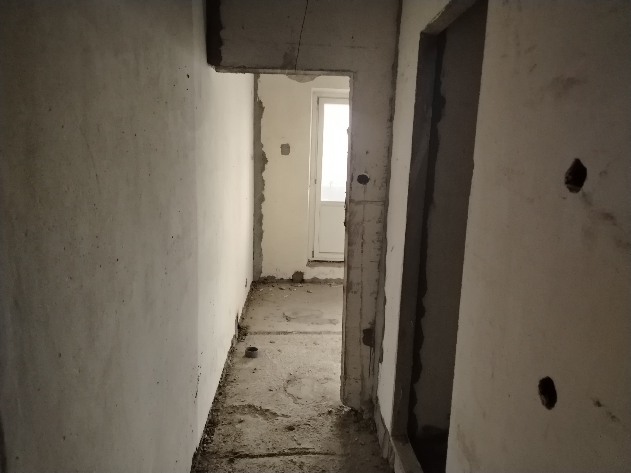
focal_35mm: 24
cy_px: 236
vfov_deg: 56.8
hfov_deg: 71.6
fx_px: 437
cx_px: 316
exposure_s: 1/25
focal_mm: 5.25
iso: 2181
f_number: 1.75
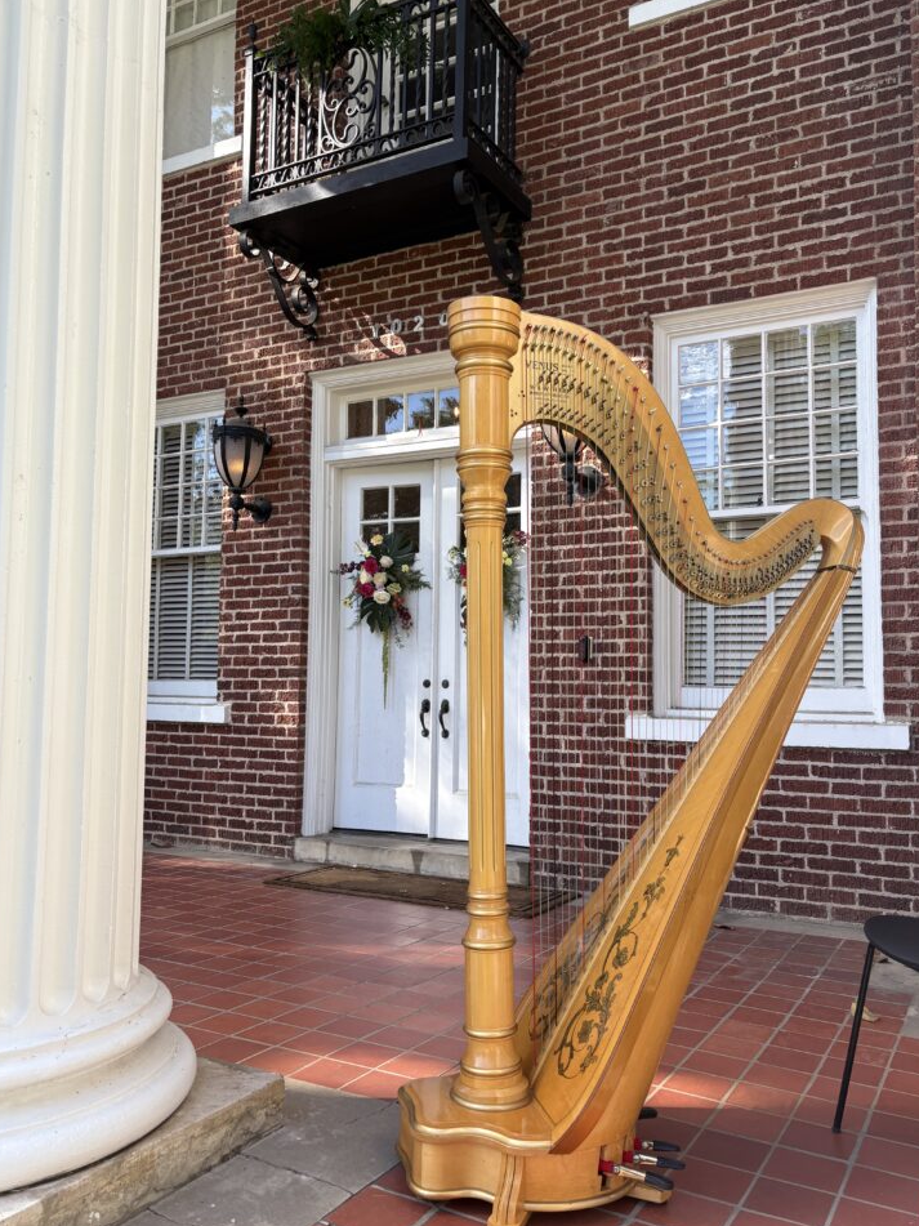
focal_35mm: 28
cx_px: 481
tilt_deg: +4.5
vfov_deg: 63.5
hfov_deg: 49.7
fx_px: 991
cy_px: 614
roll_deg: -0.6
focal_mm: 5.96
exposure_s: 1/456
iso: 50
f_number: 1.6
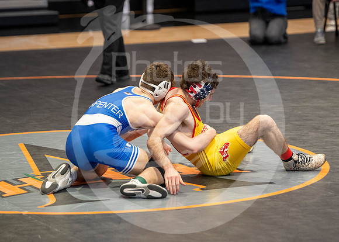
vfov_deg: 6.9
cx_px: 191
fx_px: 1993
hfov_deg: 9.7
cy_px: 79
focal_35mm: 207
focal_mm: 135
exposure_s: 1/1000
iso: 3200
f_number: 2.8
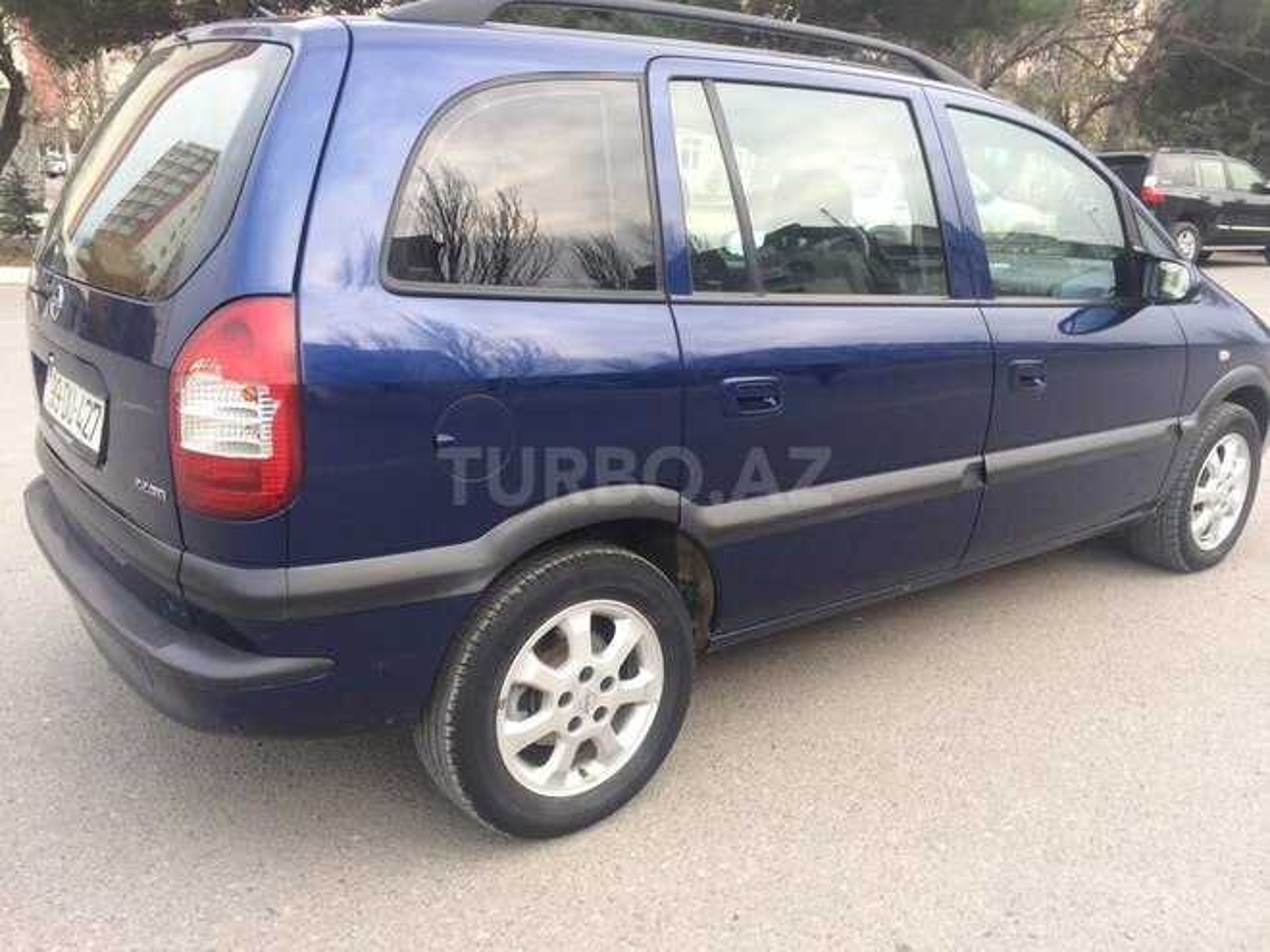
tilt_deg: -15.0
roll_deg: +2.5
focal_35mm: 29
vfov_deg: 48.2
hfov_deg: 61.7
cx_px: 635
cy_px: 476
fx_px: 1064
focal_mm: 4.15
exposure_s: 1/191
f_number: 2.2
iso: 32
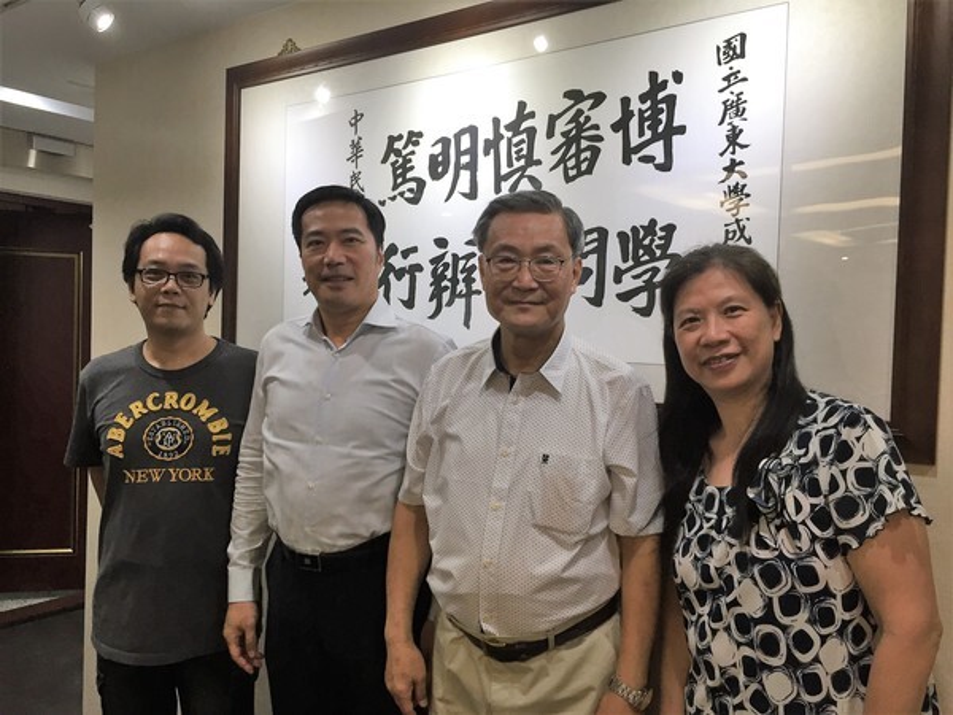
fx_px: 798
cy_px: 358
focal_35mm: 29
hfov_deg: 61.7
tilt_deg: -0.2
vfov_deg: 48.2
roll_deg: -2.7
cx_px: 476
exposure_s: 1/30
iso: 40
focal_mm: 4.15
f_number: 2.2
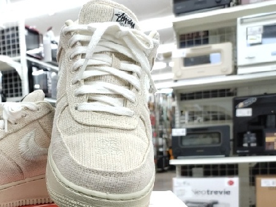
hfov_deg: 34.4
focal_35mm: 52
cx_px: 18
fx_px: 415
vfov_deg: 27.1
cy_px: 186
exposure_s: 1/60
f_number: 1.79
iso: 410
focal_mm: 4.74
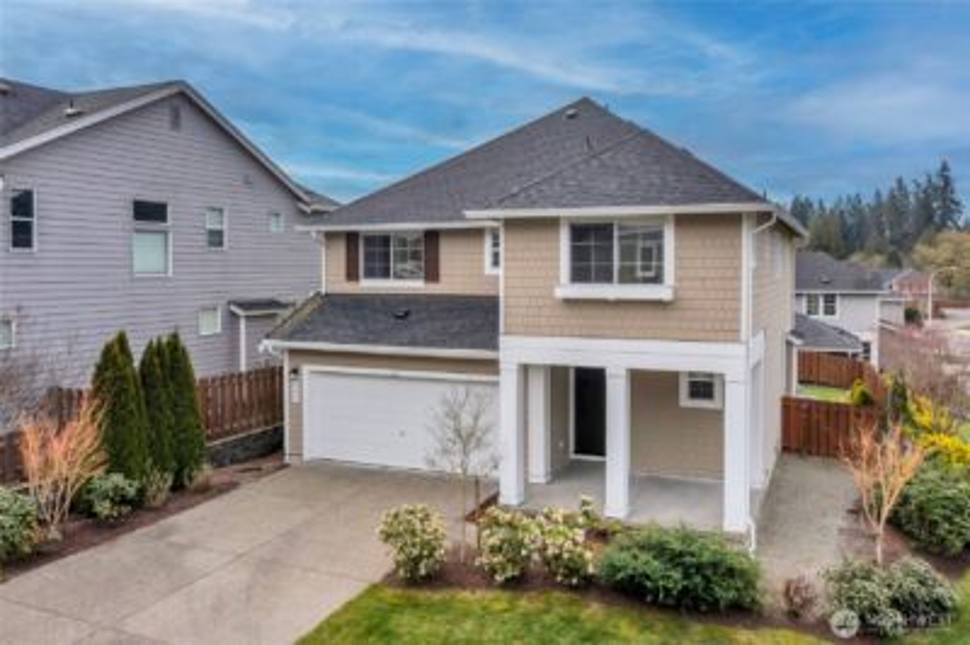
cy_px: 322
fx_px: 754
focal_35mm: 28
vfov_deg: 46.3
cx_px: 485
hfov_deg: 65.5
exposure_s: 1/640
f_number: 5
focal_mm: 10.26
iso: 100
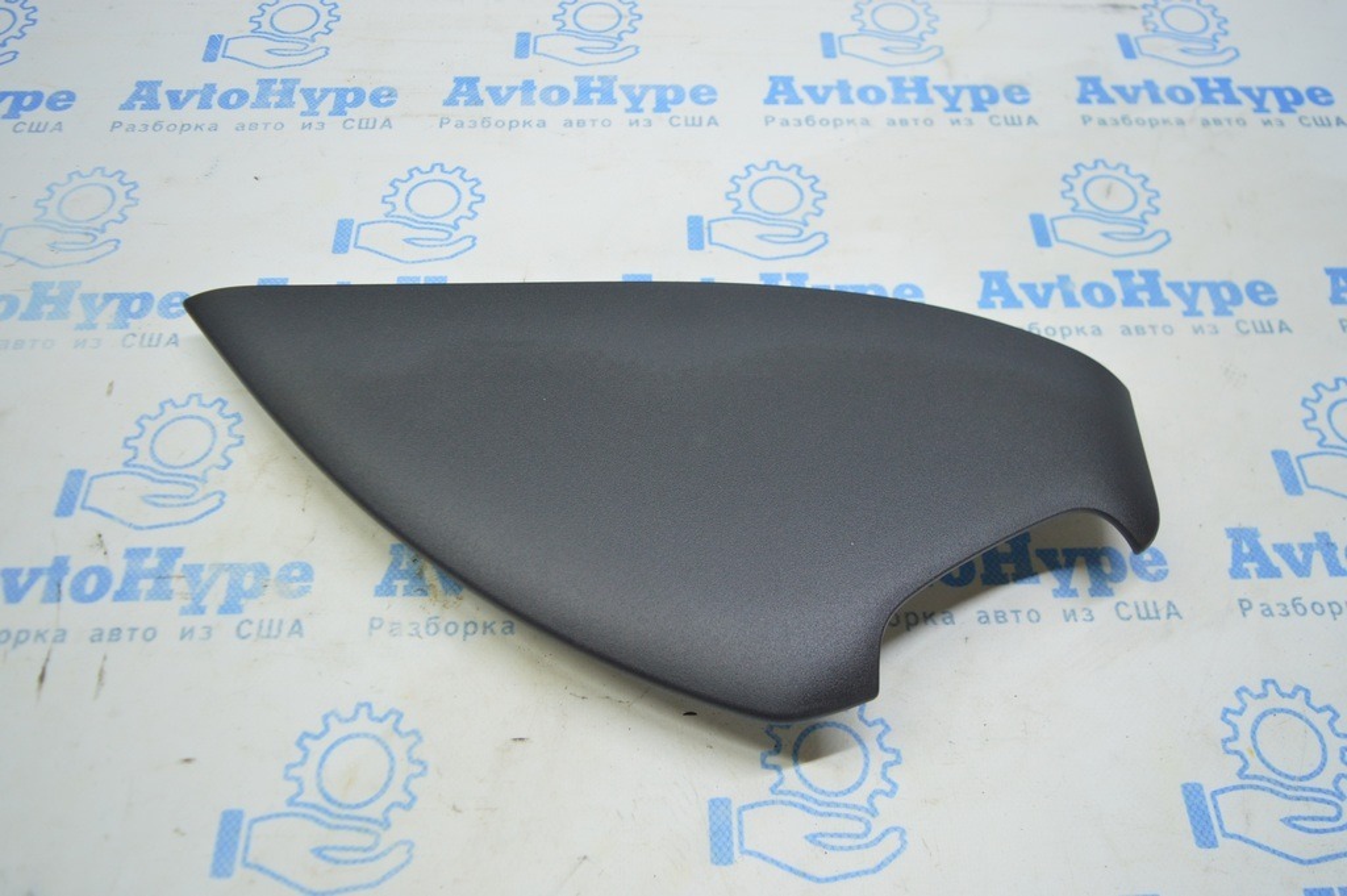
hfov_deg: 62.0
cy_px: 448
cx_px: 674
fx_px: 1122
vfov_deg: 43.5
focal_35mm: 30
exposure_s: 1/40
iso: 400
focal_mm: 20
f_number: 3.5
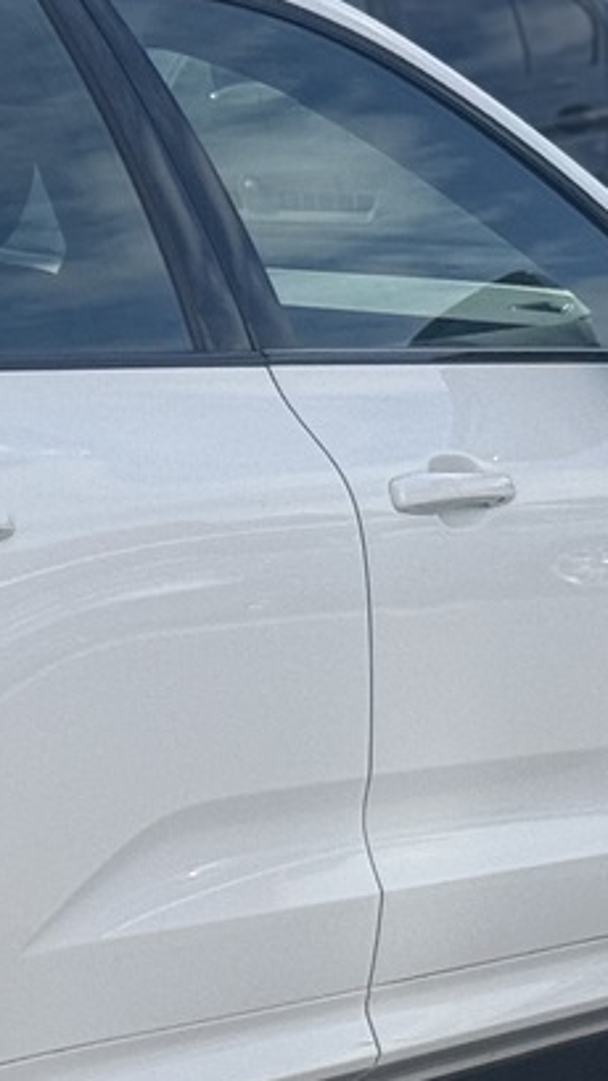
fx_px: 5275
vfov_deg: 11.7
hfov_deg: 6.5
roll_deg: -2.0
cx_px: -478
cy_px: 679
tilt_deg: -9.6
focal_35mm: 184
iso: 64
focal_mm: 6.76
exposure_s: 1/3378
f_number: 1.78
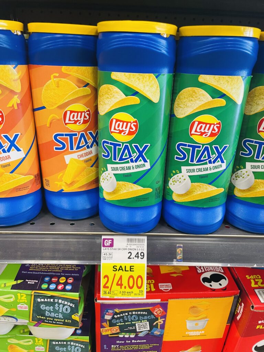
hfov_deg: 53.1
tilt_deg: -25.5
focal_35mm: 26
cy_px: 176
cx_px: 132
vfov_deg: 67.3
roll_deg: -2.3
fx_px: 264
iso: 160
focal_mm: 4.2
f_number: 1.6
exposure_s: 1/60
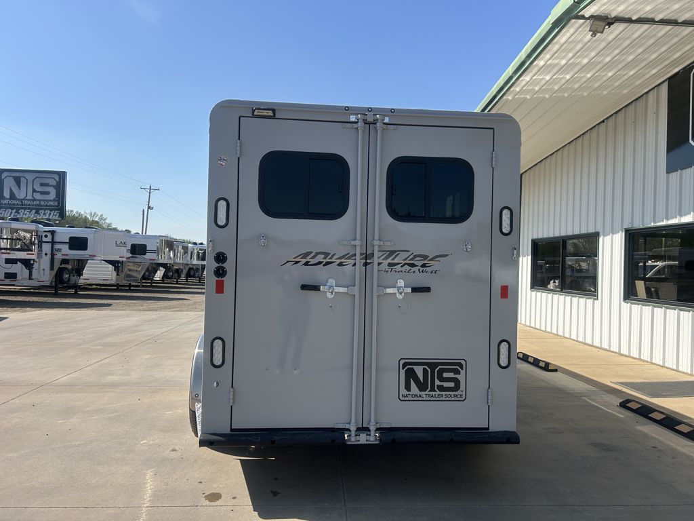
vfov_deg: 53.1
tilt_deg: +1.8
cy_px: 260
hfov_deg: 67.3
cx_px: 347
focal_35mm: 26
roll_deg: -0.6
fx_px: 521
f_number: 1.5
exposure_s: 1/4630
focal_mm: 5.7
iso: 50
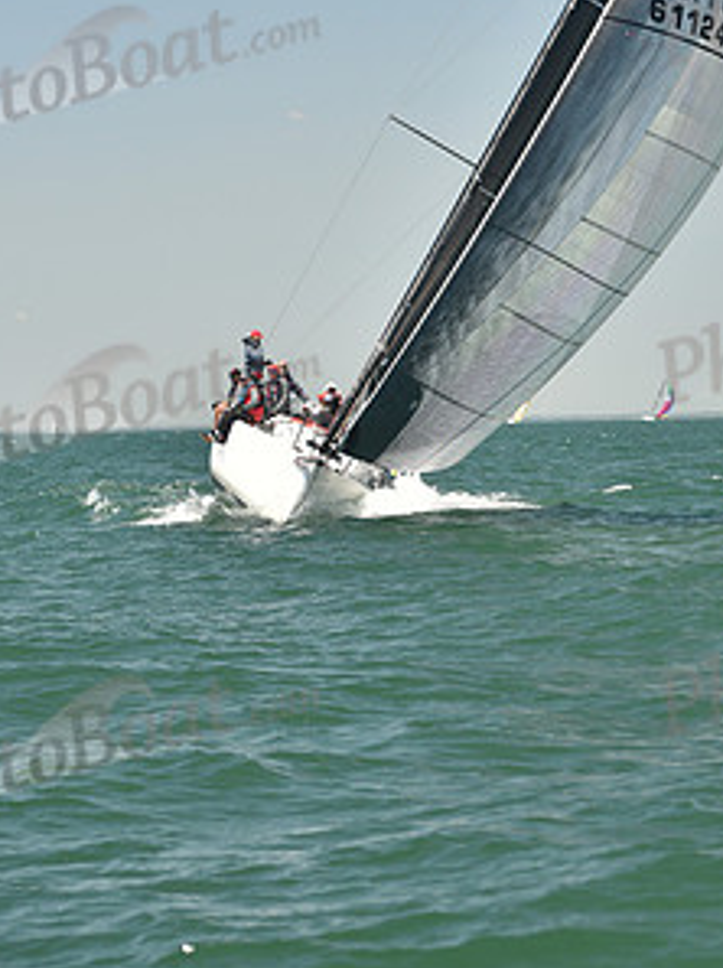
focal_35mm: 173
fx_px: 4828
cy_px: 199
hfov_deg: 8.6
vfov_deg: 11.4
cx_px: 490
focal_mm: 92
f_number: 4
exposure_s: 1/800
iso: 250
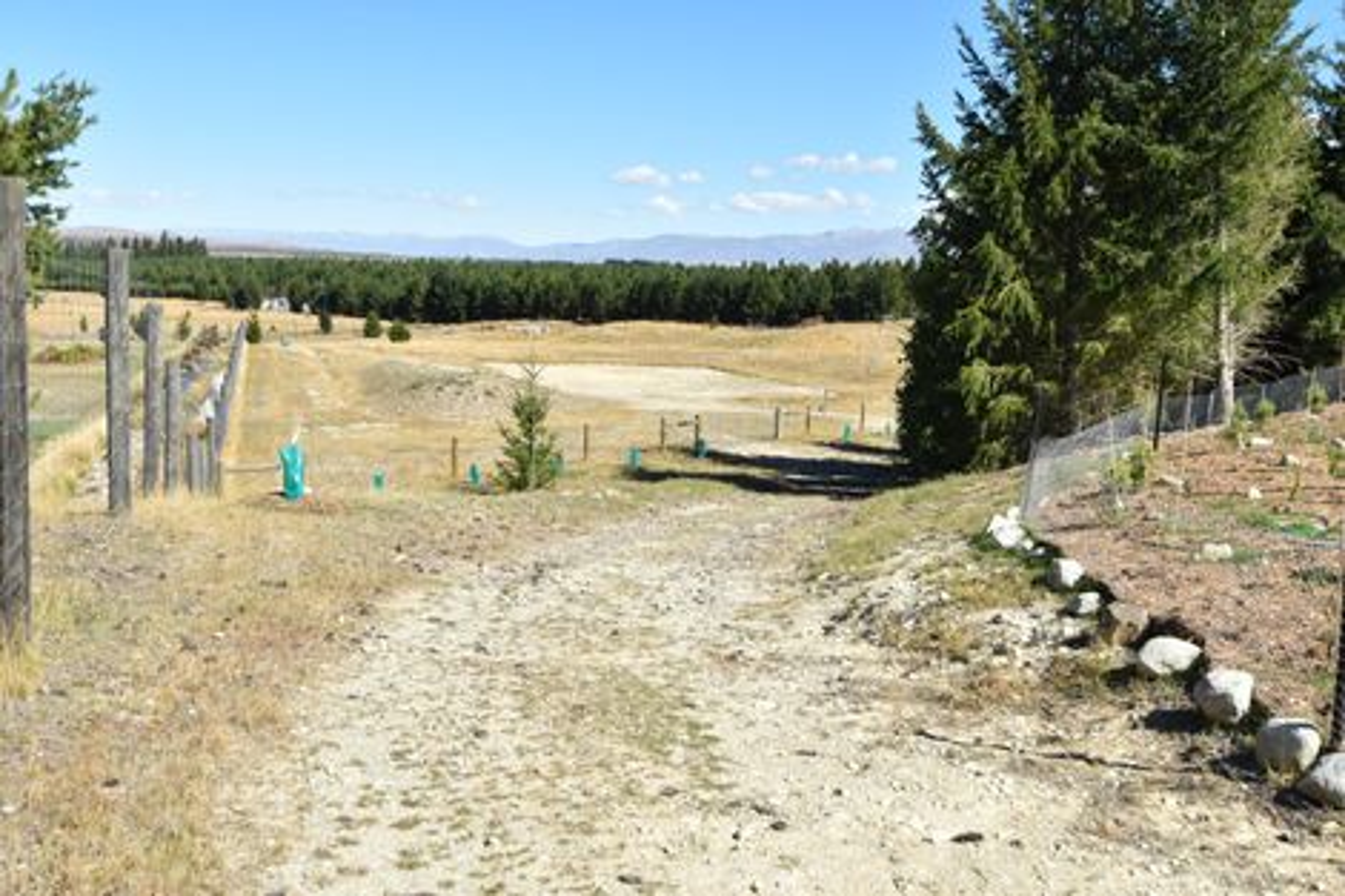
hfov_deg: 53.1
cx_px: 672
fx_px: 1344
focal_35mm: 36
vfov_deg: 36.8
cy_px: 448
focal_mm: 24
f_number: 9
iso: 200
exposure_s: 1/400
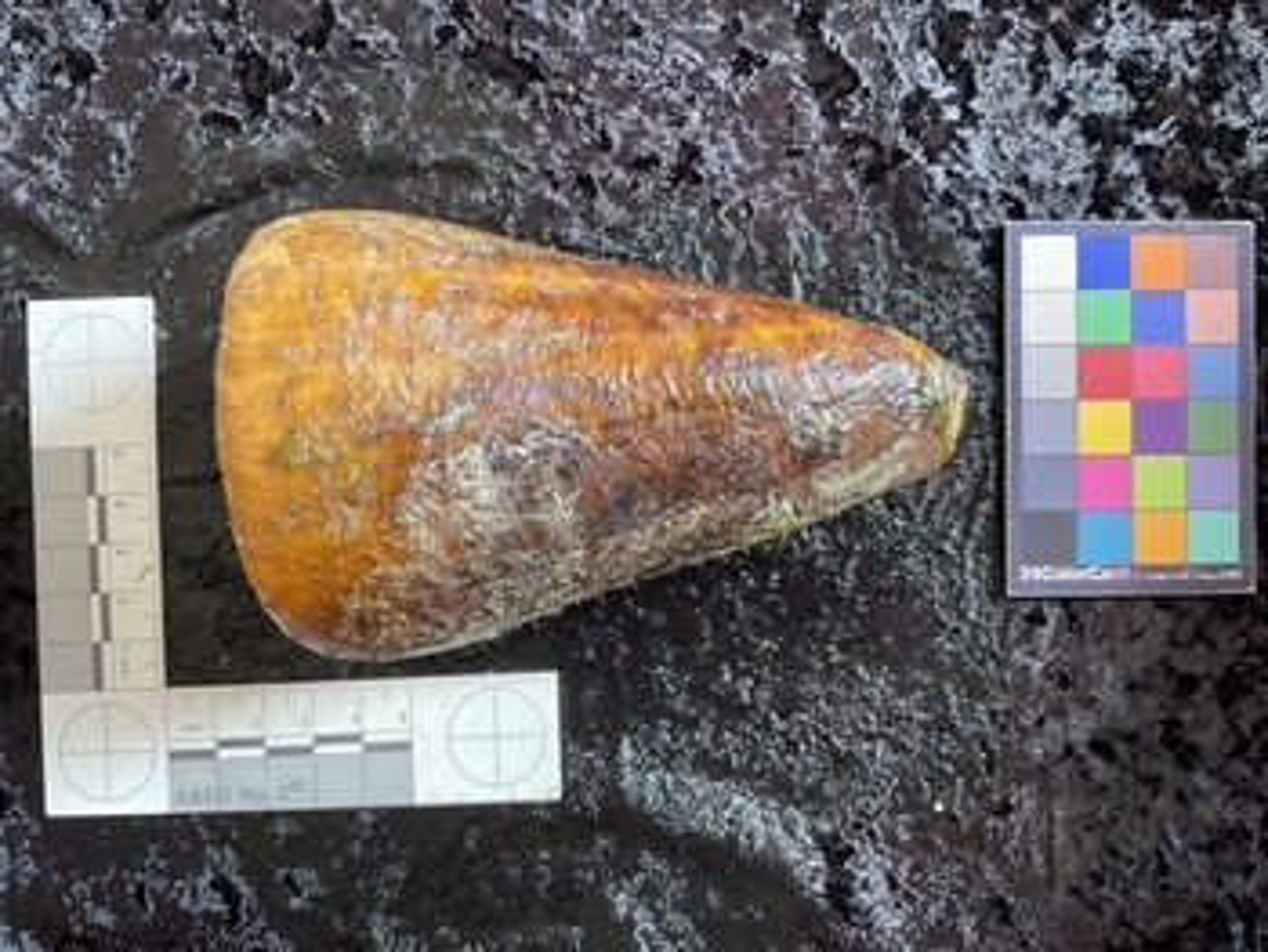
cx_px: 634
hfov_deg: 61.6
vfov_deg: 48.3
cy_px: 476
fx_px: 1063
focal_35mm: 29
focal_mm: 3
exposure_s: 1/60
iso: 80
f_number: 1.8
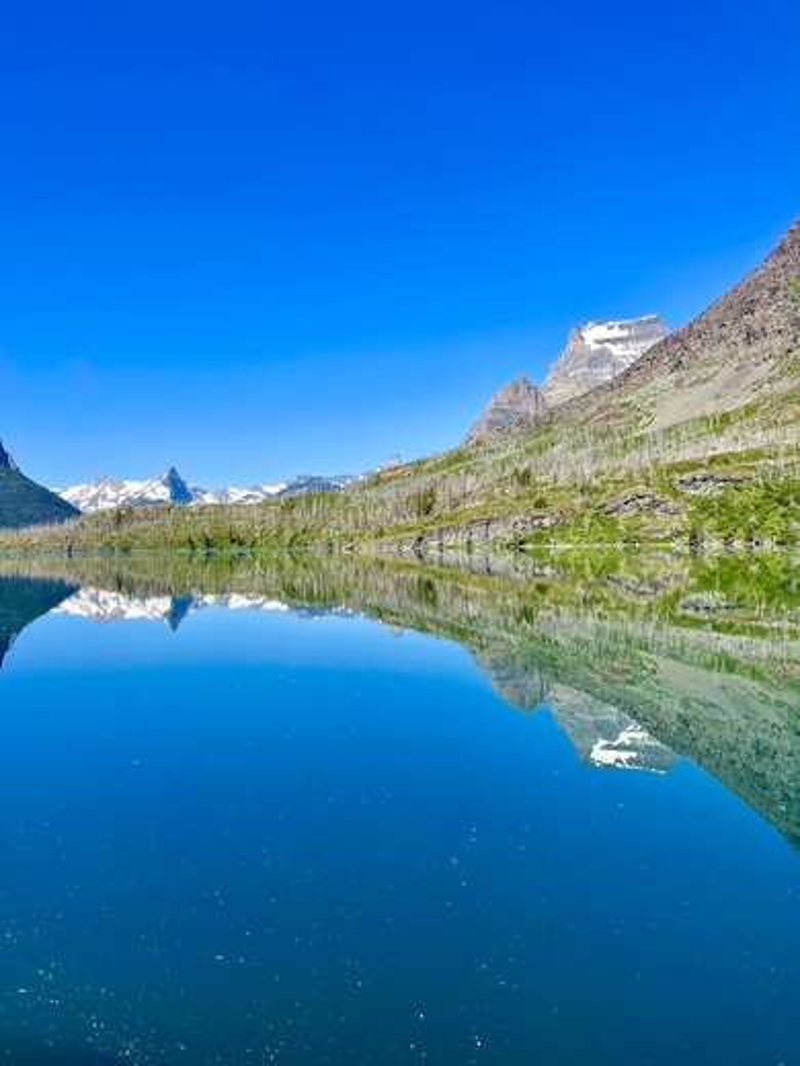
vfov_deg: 67.3
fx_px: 801
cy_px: 533
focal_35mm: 26
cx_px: 400
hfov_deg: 53.1
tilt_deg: +1.7
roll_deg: +1.3
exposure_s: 1/2857
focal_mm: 5.1
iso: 32
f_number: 1.6
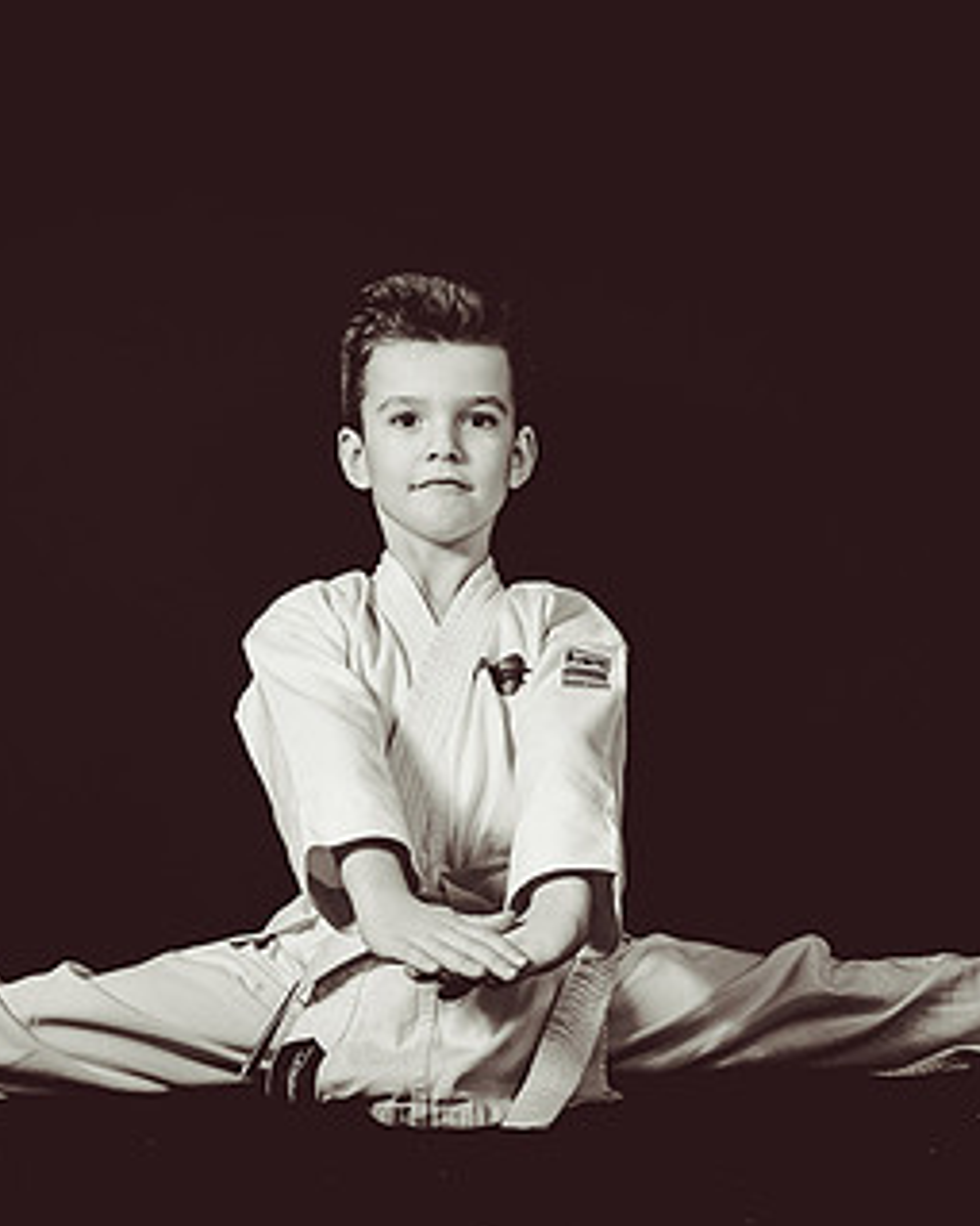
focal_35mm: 66
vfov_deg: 28.6
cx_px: 356
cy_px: 451
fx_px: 2394
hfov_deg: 23.1
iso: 100
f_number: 4
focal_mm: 24
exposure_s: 1/60
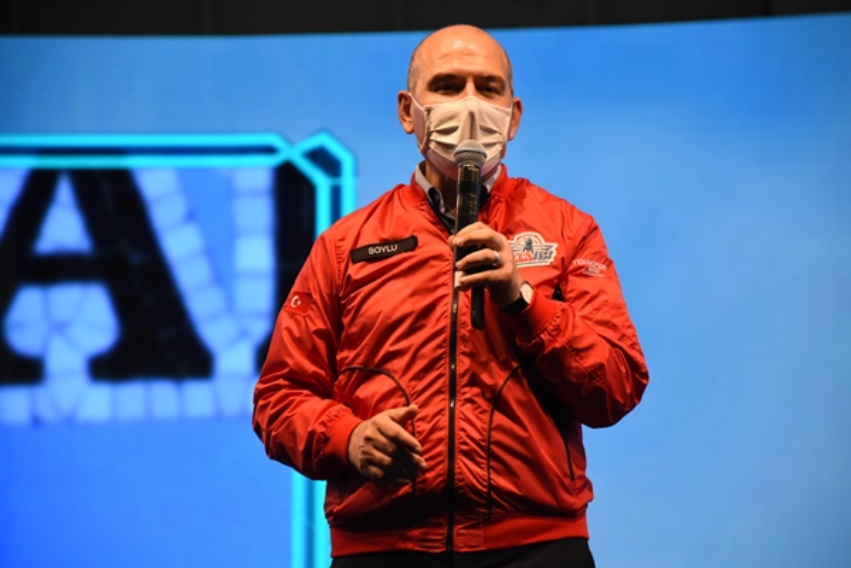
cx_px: 426
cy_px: 284
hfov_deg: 9.8
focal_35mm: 210
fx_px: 4964
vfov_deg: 6.5
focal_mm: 140
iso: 1800
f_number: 5.6
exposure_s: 1/250
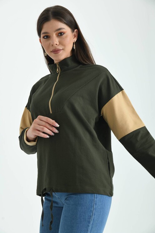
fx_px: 362
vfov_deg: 35.6
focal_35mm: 56
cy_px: 115
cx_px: 78
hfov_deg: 24.2
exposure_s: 1/125
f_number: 6.3
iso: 100
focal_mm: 55
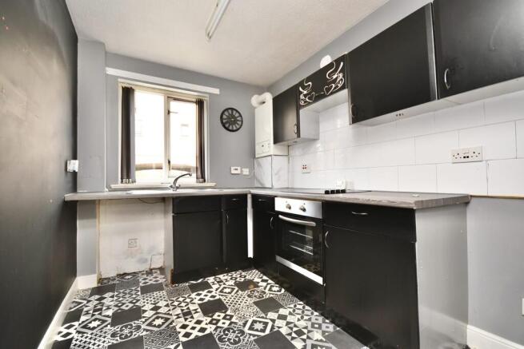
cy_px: 174
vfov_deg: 77.4
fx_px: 218
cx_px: 262
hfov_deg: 100.4
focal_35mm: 15
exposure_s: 1/60
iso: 640
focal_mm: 10
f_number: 4
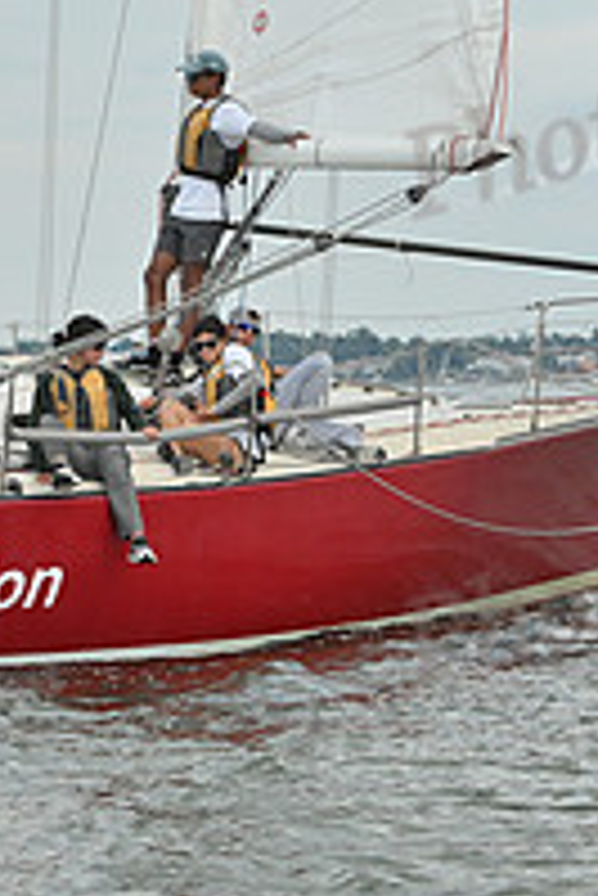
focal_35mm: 233
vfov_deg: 8.8
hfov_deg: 5.9
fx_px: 5795
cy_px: 398
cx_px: 175
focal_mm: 80
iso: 320
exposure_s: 1/1250
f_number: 7.1
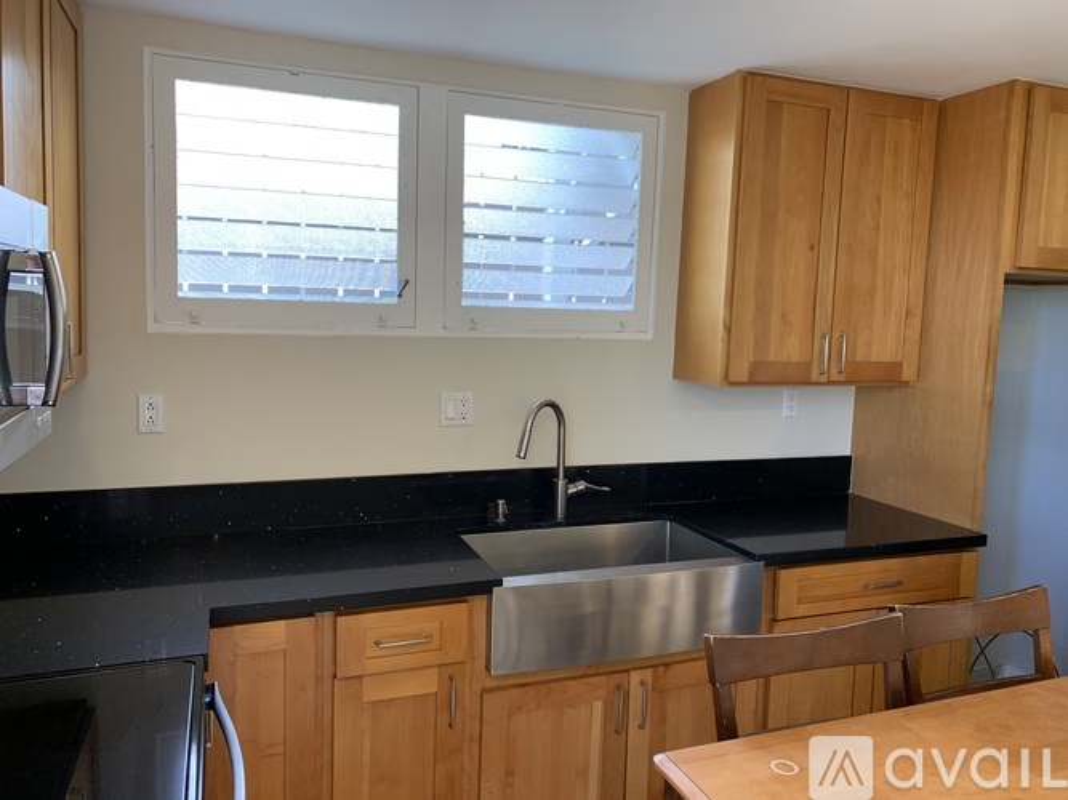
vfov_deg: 53.0
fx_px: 802
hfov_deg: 67.3
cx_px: 534
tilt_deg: -5.6
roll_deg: -1.4
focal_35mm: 26
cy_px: 400
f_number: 1.8
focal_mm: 4.25
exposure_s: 1/60
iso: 80
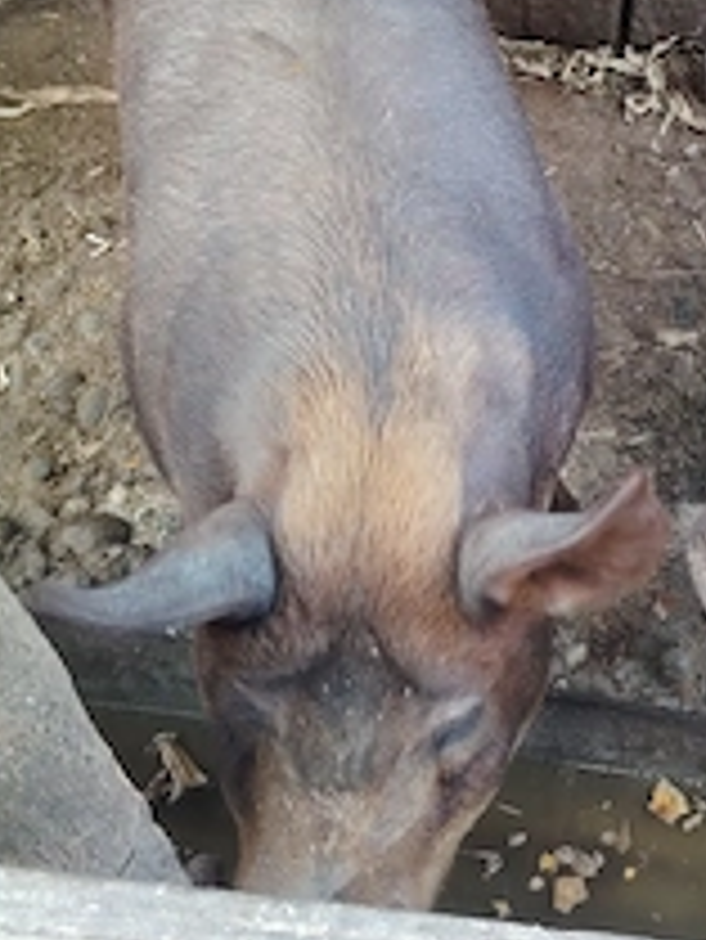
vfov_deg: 40.6
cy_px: 297
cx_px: 643
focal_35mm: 46
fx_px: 1250
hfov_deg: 30.1
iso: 591
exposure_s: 1/100
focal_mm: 5.25
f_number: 1.75
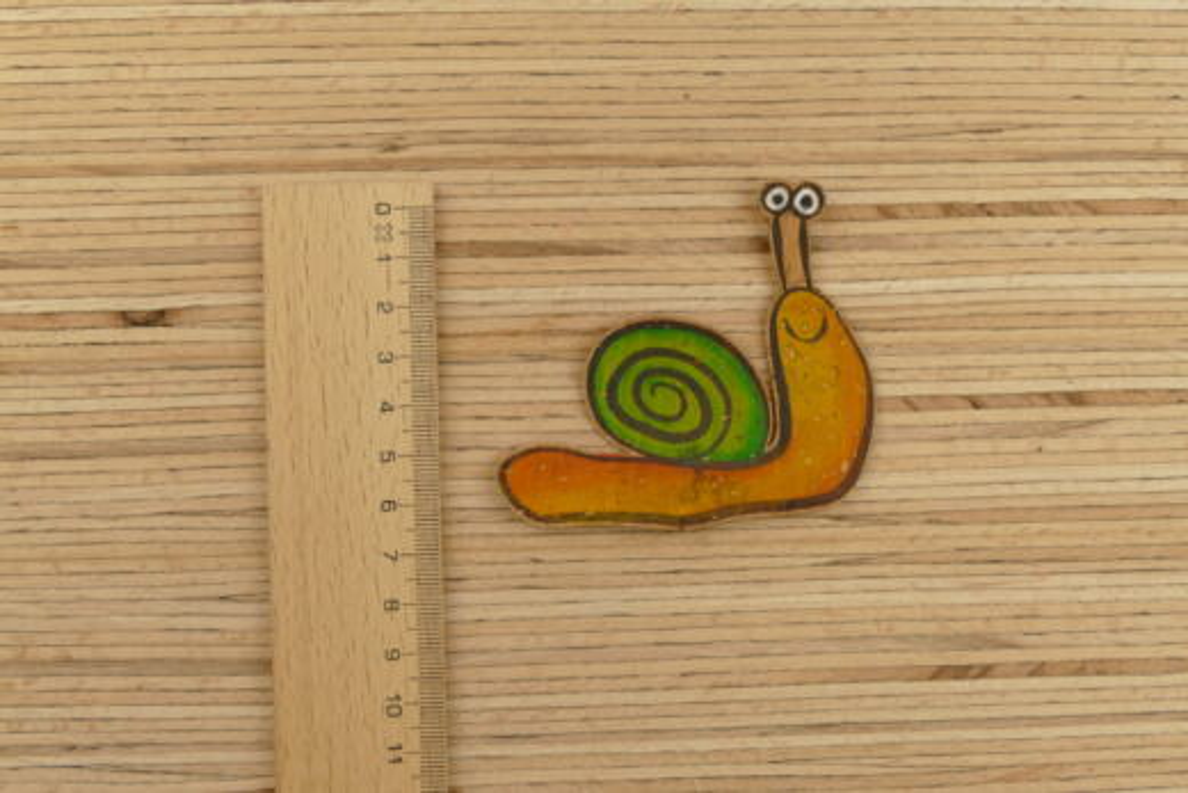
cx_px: 594
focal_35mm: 45
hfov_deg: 43.6
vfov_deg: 29.9
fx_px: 1485
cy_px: 396
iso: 1000
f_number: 8
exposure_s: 1/80
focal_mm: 16.24
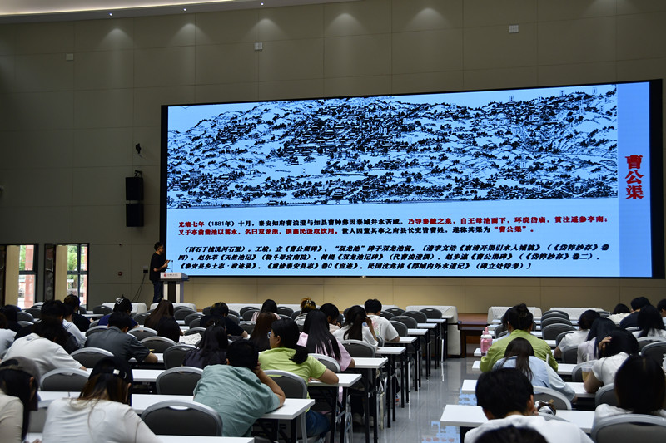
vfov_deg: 31.9
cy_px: 222
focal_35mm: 42
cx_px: 333
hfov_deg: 46.4
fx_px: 777
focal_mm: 28
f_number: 5
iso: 400
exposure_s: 1/125
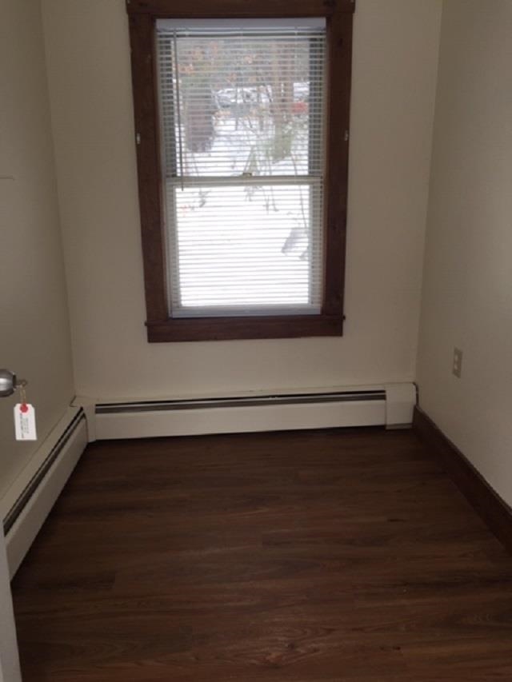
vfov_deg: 61.7
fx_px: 572
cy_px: 341
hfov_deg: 48.2
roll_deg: +0.7
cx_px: 256
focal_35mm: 29
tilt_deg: -16.8
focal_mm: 4.15
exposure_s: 1/60
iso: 32
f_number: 2.2
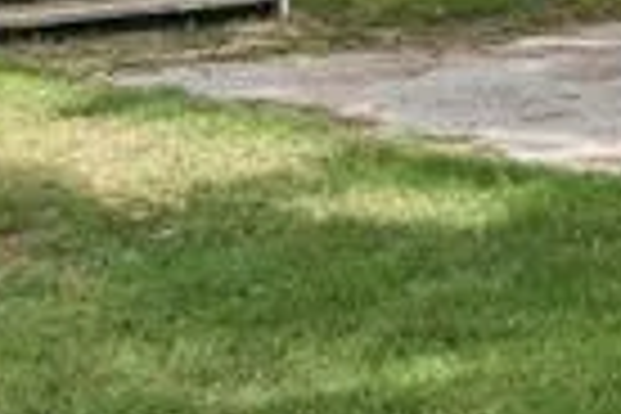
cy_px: -324
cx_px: 1084
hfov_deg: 13.8
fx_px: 2311
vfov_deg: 9.7
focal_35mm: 134
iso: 250
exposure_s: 1/400
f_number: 9
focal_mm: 12
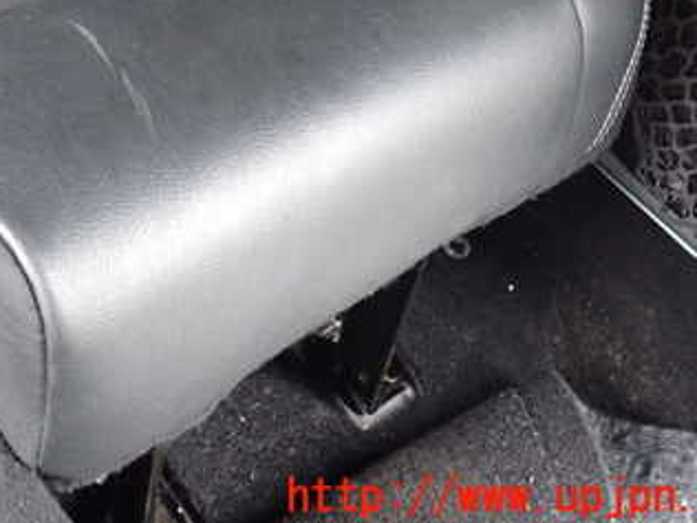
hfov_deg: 32.7
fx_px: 1148
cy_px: 29
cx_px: 124
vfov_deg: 24.7
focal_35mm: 57
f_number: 2.3
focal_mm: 5.4
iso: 800
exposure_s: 1/25
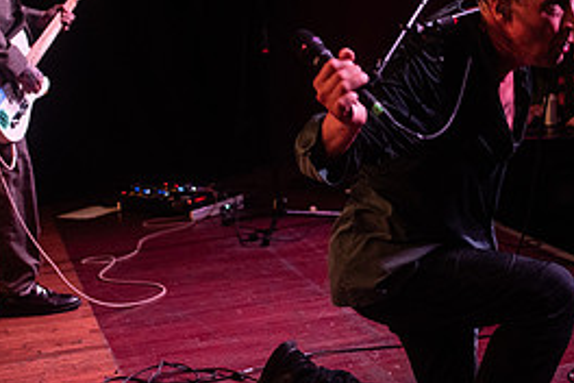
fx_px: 1403
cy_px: 90
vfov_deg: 15.5
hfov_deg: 22.8
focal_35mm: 88
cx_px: 465
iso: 2000
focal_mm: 40
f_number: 3.2
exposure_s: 1/160
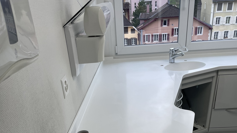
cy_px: 156
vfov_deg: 27.7
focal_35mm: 38
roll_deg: +4.4
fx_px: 239
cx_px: 119
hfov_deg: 52.8
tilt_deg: -32.6
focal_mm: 4.2
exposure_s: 1/247
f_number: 1.6
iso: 32
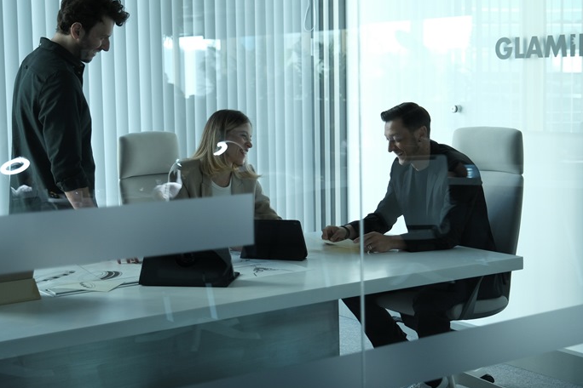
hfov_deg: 32.4
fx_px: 1004
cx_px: 297
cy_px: 170
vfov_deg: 21.9
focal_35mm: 62
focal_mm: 35.3
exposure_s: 1/160
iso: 1000
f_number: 2.8
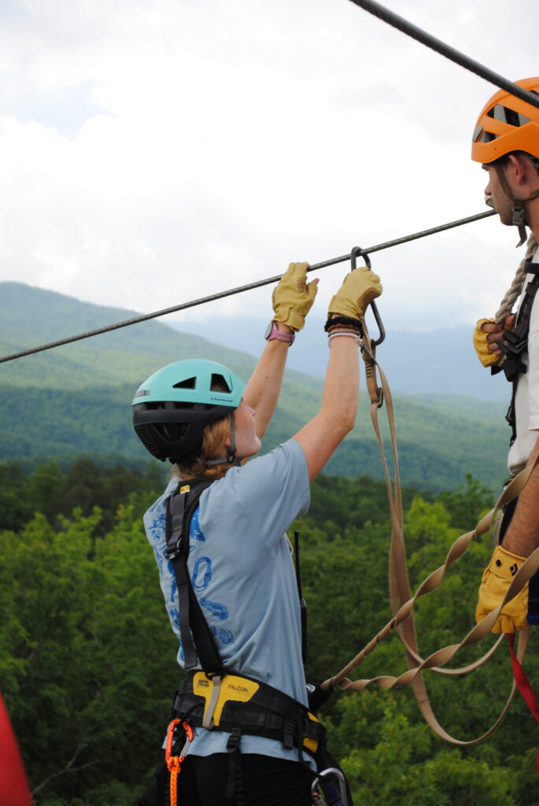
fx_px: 1747
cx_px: 270
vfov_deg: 26.0
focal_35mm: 78
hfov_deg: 17.5
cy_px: 403
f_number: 6.3
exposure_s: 1/200
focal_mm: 52
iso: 100
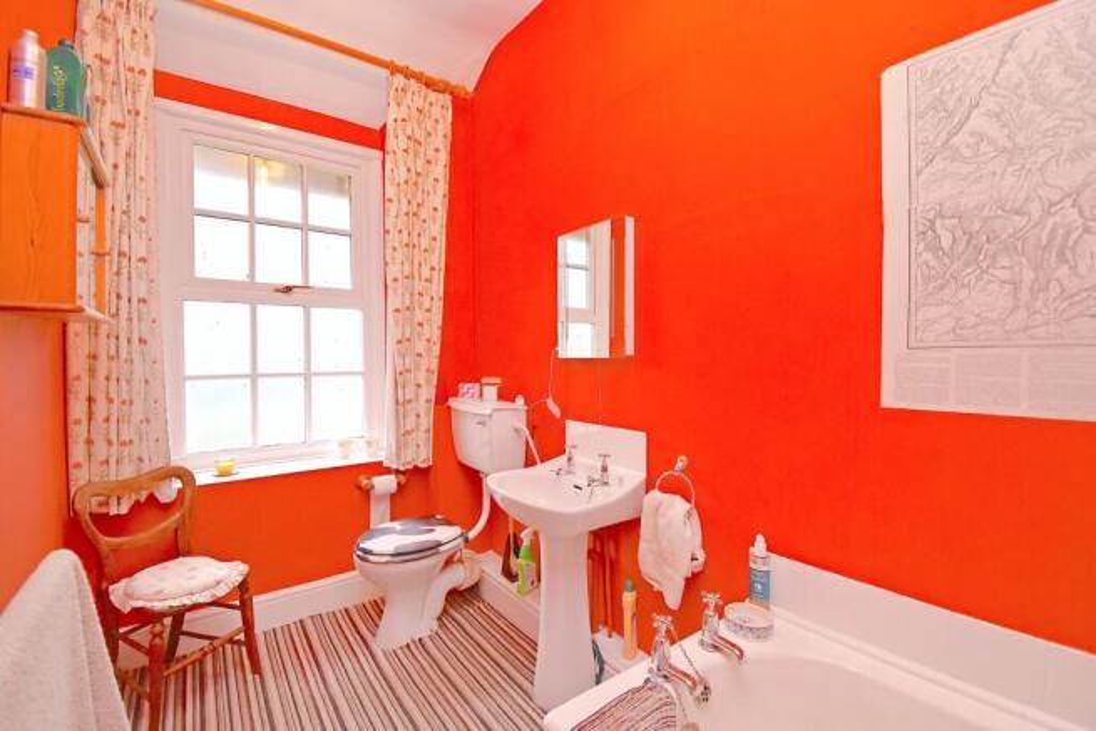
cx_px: 548
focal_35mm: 15
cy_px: 366
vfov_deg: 77.4
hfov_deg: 100.4
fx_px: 457
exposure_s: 1/80
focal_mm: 10
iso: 1600
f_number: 4.5
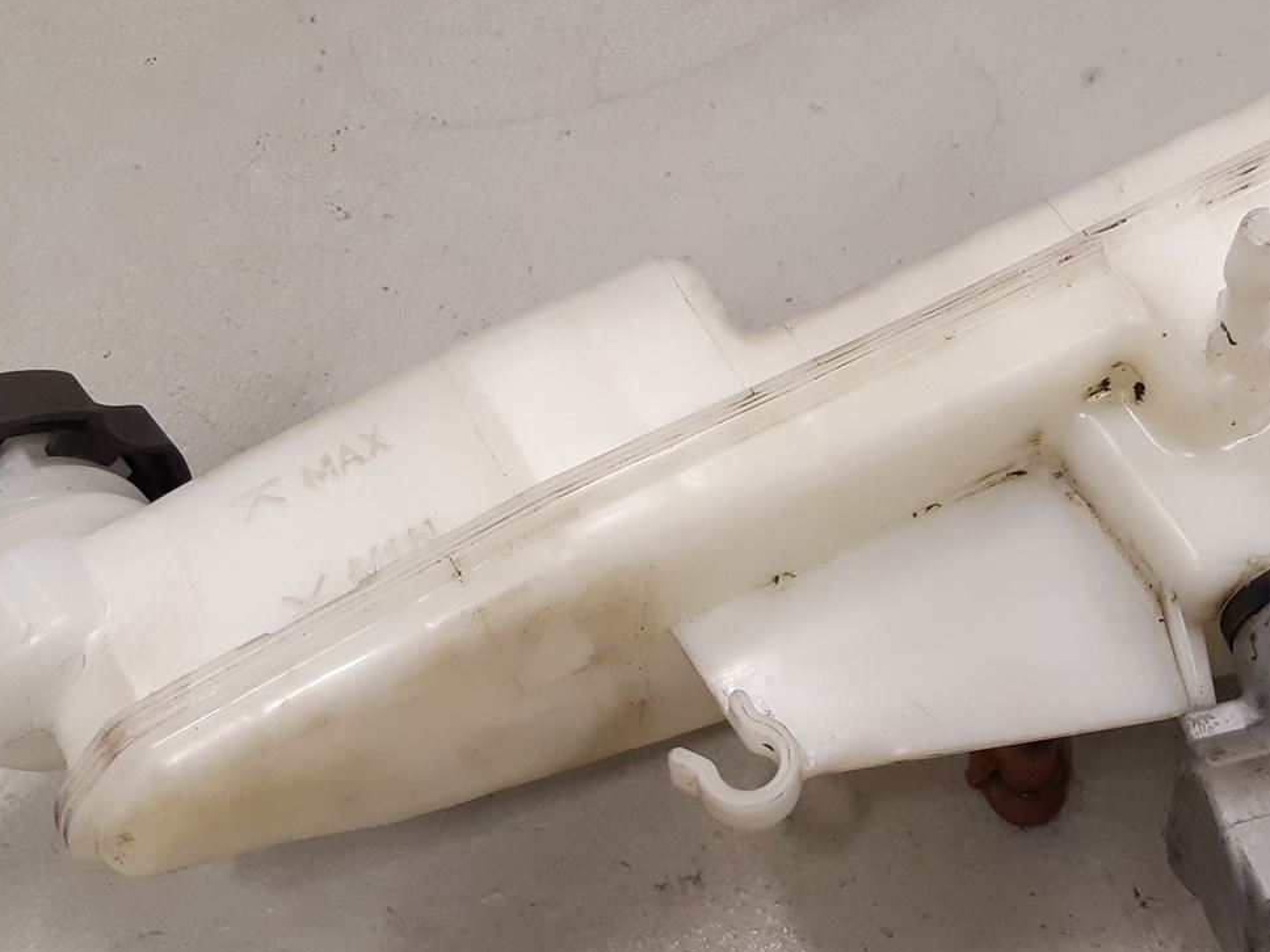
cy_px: 581
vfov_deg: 26.5
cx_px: 975
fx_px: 2018
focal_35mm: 55
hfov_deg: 34.1
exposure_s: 1/50
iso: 160
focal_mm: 3.93
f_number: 1.7
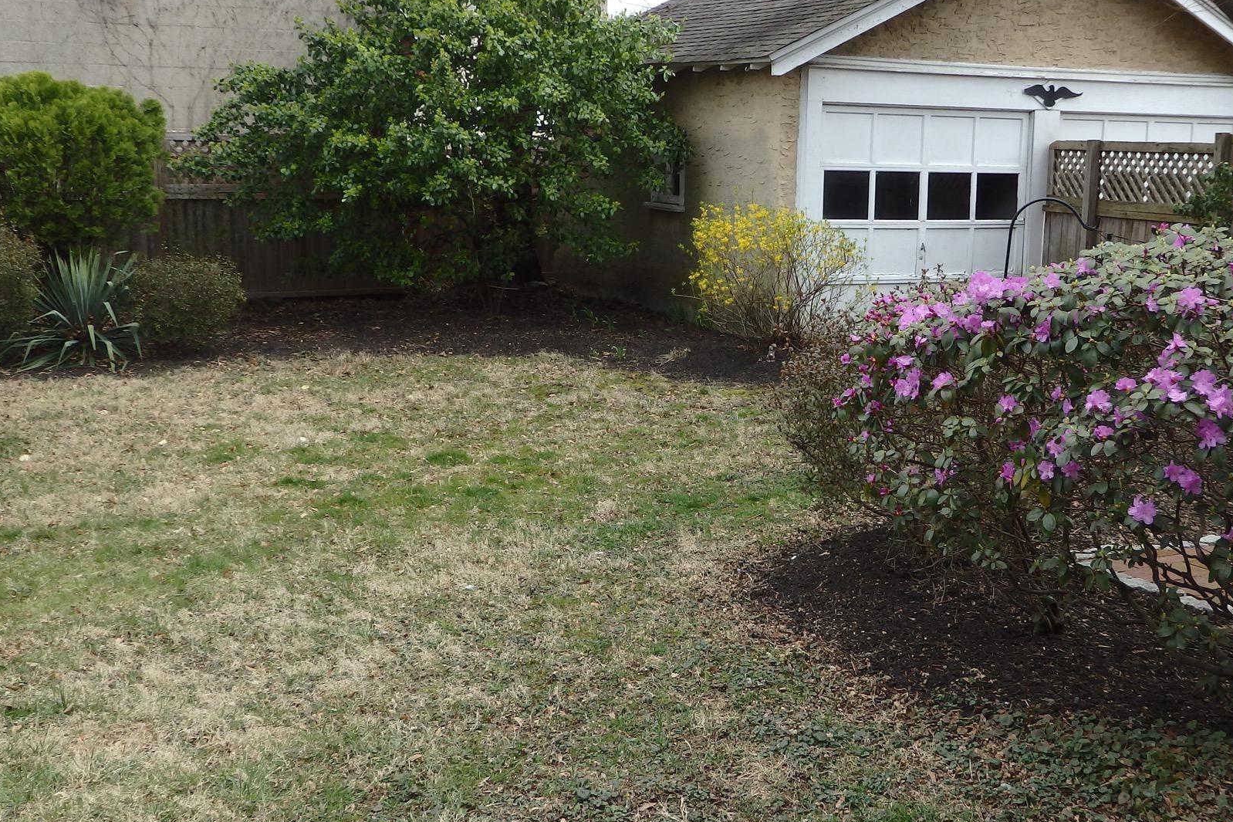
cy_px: 374
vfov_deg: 30.5
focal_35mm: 44
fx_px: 1507
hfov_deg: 44.2
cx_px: 750
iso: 125
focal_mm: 6
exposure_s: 1/400
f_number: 3.4
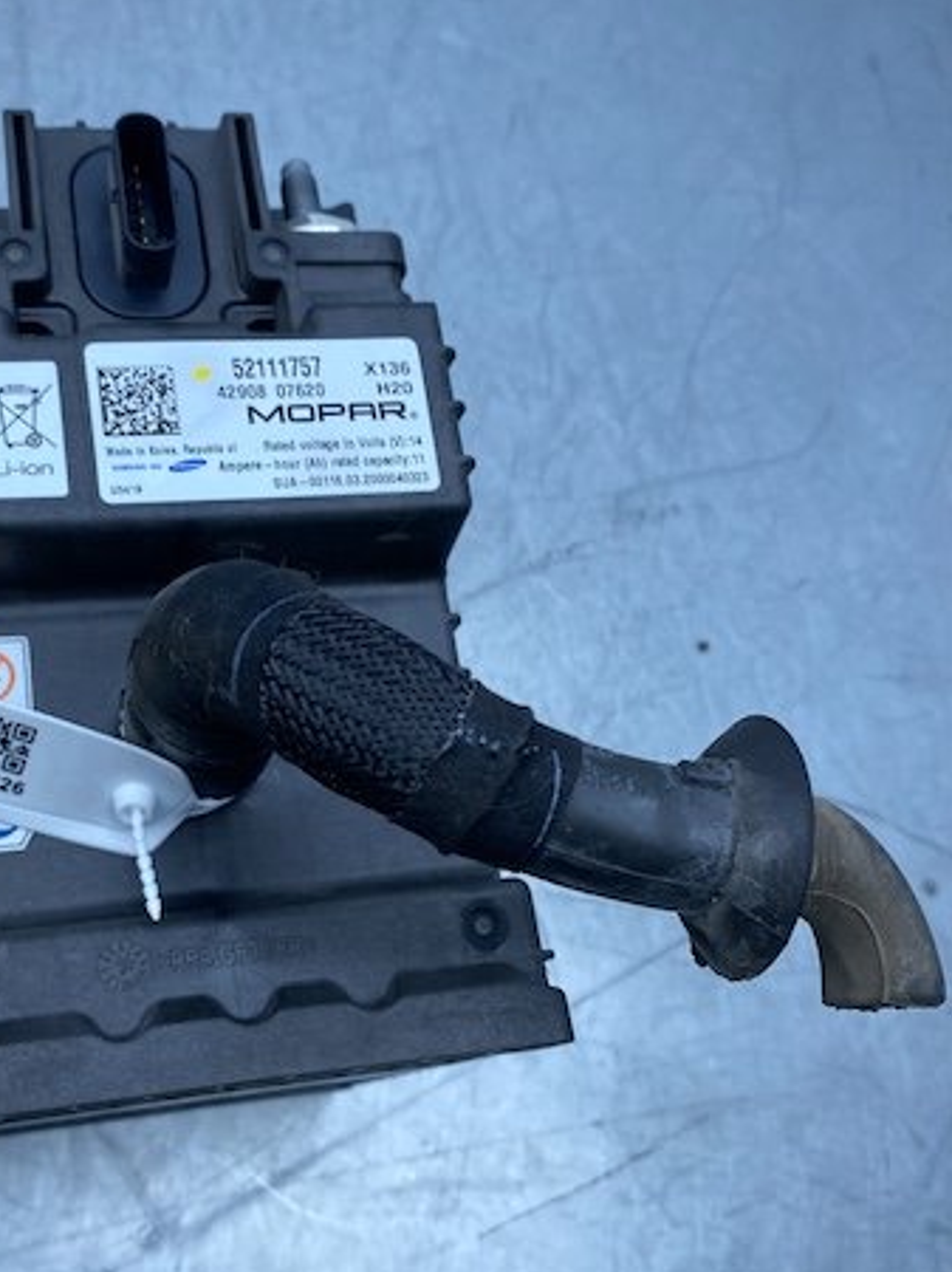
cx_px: 280
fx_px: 1358
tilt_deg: -69.0
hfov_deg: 38.0
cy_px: 701
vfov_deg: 50.1
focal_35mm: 37
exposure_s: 1/871
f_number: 1.8
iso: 32
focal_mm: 4.25
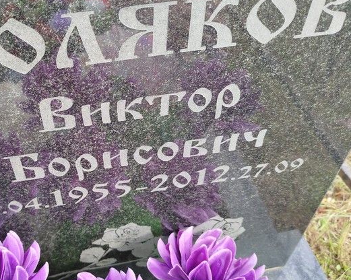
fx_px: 374
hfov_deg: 49.0
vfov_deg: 41.0
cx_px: 103
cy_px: 123
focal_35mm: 36
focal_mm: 5.31
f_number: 1.7
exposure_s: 1/132
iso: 50
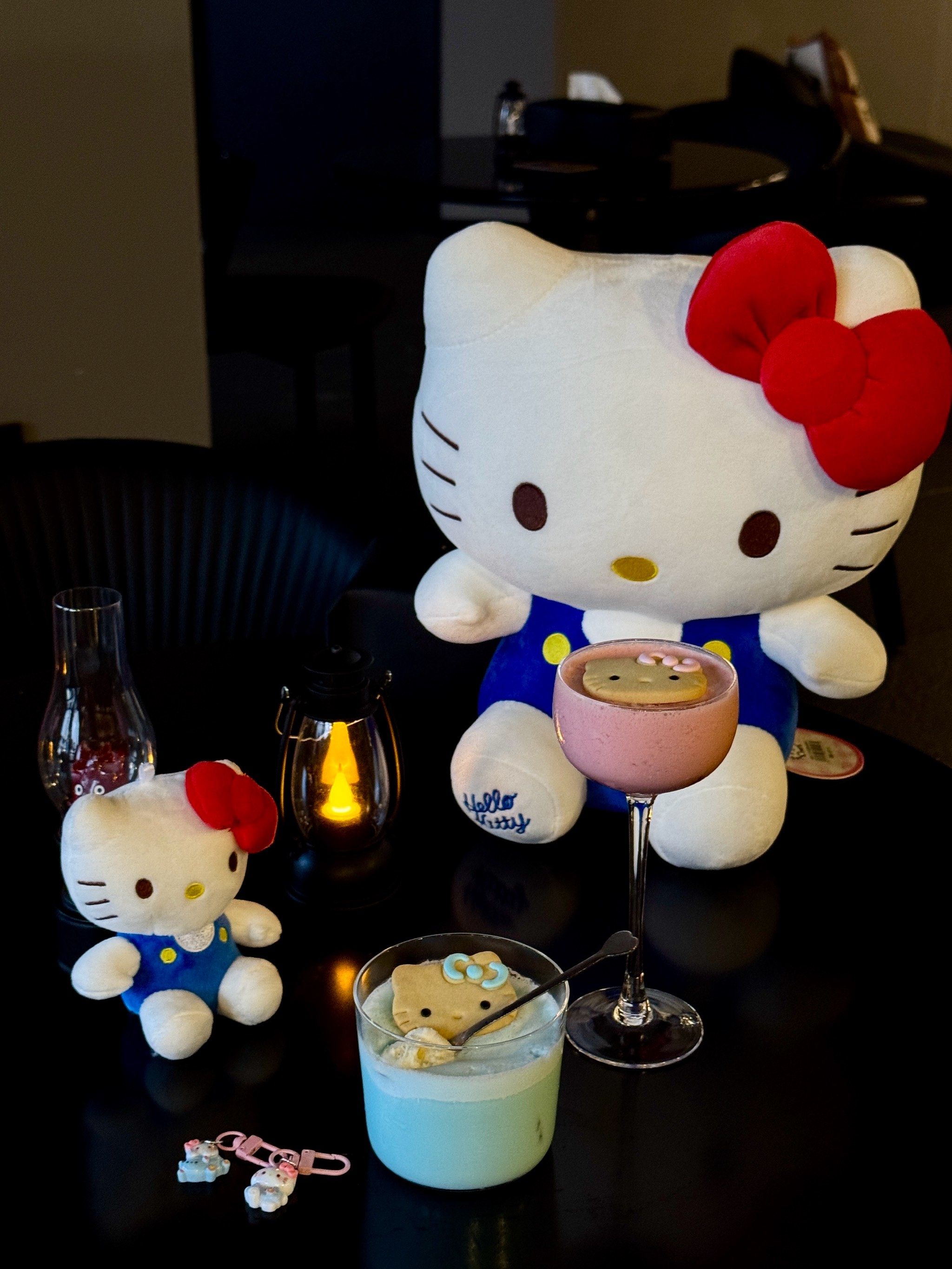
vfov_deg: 39.7
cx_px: 476
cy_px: 634
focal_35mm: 48
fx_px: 1760
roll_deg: -0.8
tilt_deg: -22.8
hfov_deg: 30.3
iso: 320
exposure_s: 1/33
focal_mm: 6.76
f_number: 1.78
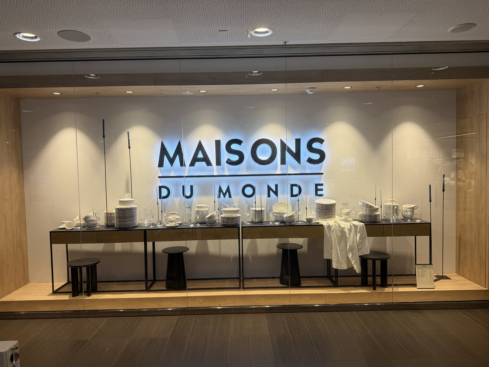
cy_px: 184
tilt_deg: -1.4
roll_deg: +0.6
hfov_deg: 71.6
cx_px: 244
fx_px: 339
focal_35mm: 24
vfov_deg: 56.8
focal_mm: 6.76
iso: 100
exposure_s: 1/416
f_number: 1.78
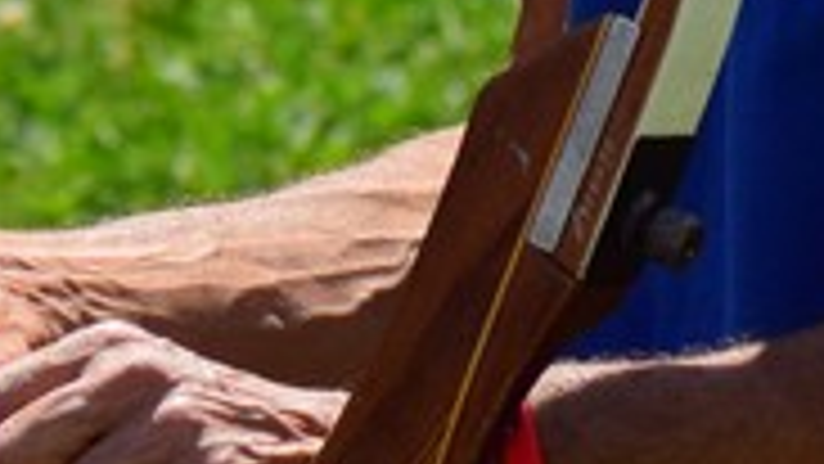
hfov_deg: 1.4
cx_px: -122
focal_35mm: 1495
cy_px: 209
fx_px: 32669
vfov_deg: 0.8
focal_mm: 170
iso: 400
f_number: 9
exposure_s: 1/1250
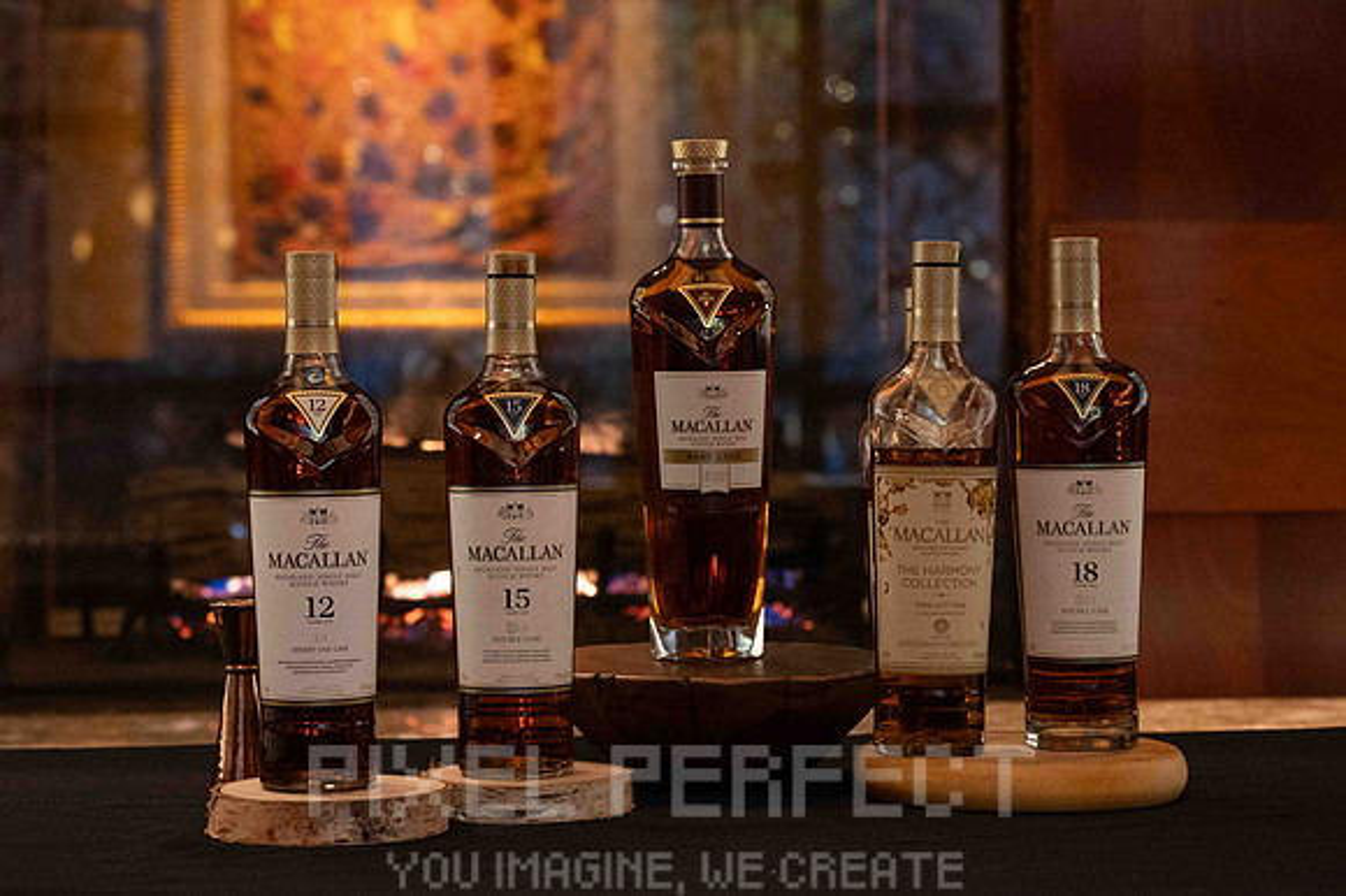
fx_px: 2979
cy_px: 491
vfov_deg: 17.1
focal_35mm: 80
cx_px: 649
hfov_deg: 25.5
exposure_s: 1/60
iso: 10000
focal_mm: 72
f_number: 6
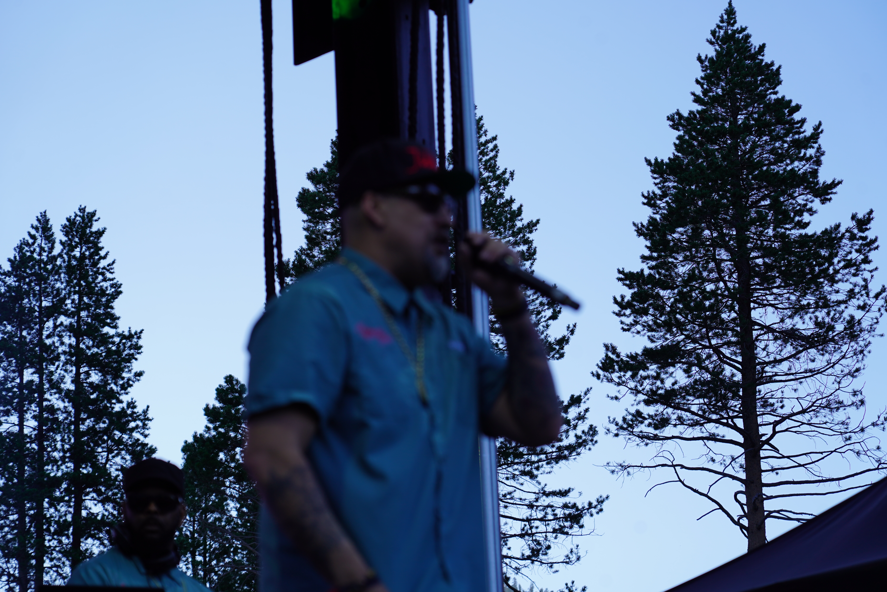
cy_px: 296
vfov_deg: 13.0
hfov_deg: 19.5
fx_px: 2587
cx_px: 444
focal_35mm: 105
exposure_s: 1/160
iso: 100
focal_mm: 105
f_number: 5.6
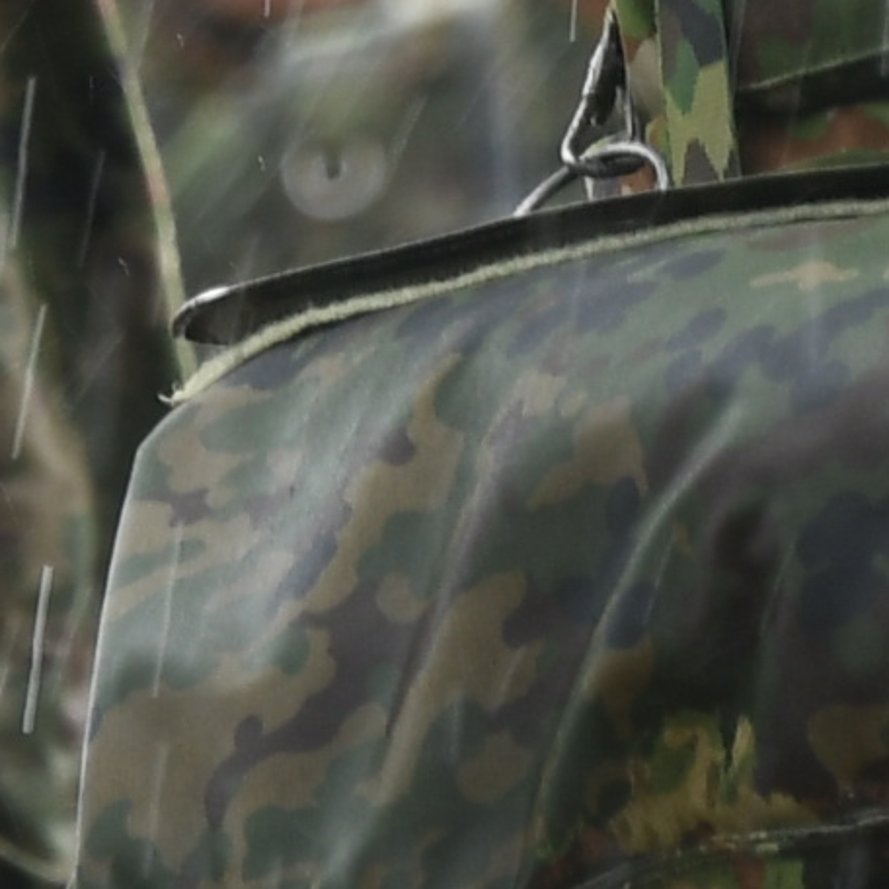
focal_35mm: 1454
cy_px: -1345
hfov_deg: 1.2
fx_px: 42247
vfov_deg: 1.2
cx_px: -70
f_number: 8
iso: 200
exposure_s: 1/160
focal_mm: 125
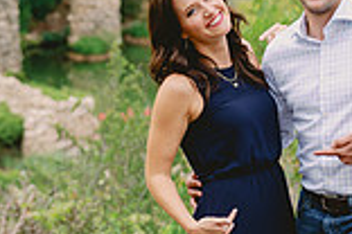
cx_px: 20
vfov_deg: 7.4
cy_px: 133
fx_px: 1819
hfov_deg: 11.0
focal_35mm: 186
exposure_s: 1/1000
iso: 400
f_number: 2.5
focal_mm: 50
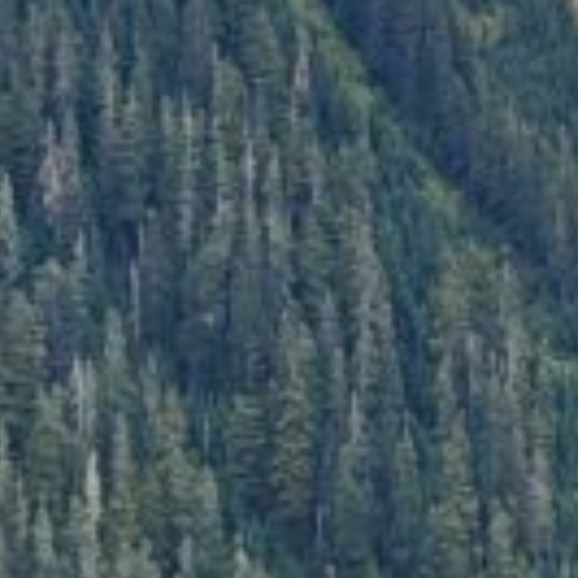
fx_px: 3344
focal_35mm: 177
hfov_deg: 8.9
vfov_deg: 9.7
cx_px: 1386
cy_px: -148
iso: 40
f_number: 1.8
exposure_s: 1/278
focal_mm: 5.4
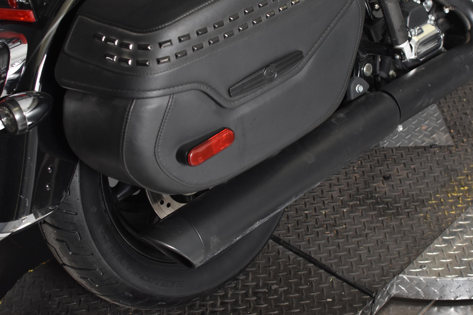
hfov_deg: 33.6
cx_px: 250
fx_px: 783
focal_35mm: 60
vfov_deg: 22.8
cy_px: 144
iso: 800
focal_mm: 35
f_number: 4.5
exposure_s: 1/160
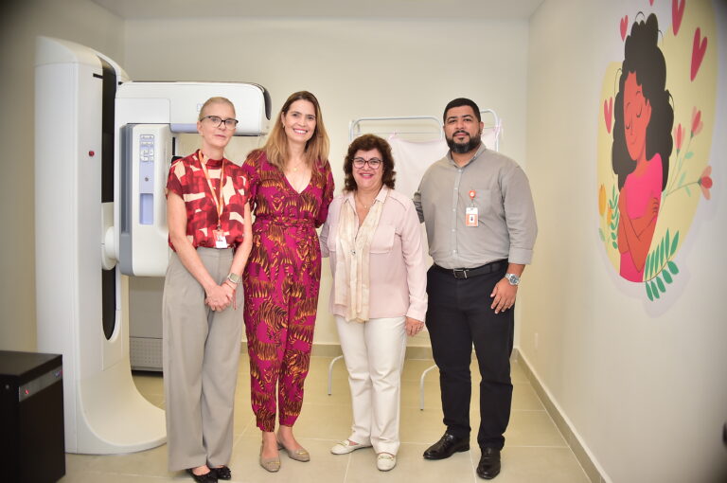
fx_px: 706
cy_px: 242
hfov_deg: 54.5
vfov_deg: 37.8
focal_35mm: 35
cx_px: 364
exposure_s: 1/250
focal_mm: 35
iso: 1000
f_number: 2.8
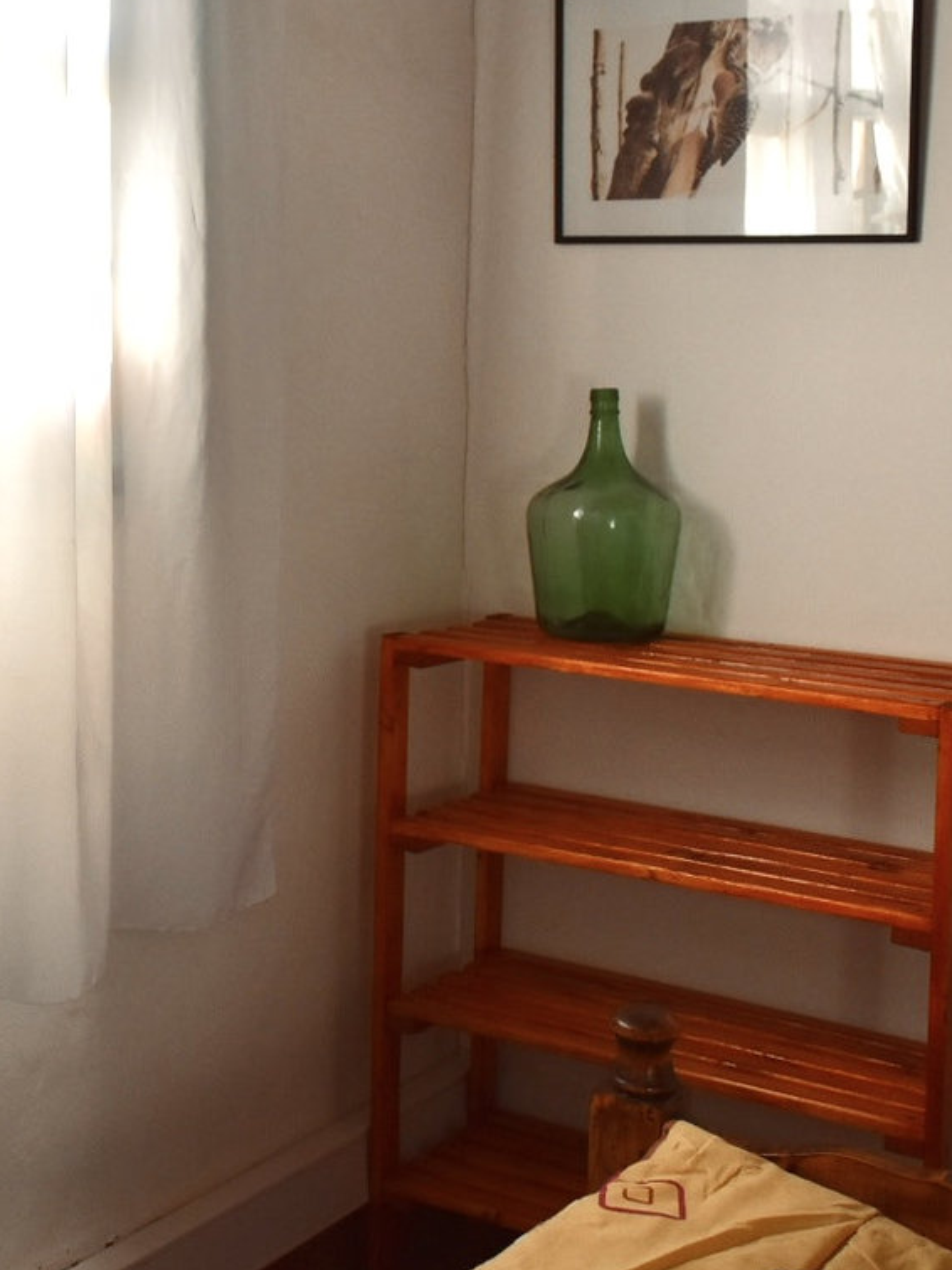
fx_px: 2017
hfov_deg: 26.1
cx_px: 212
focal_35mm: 55
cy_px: 516
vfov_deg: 34.8
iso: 640
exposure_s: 1/60
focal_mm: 18
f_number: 4
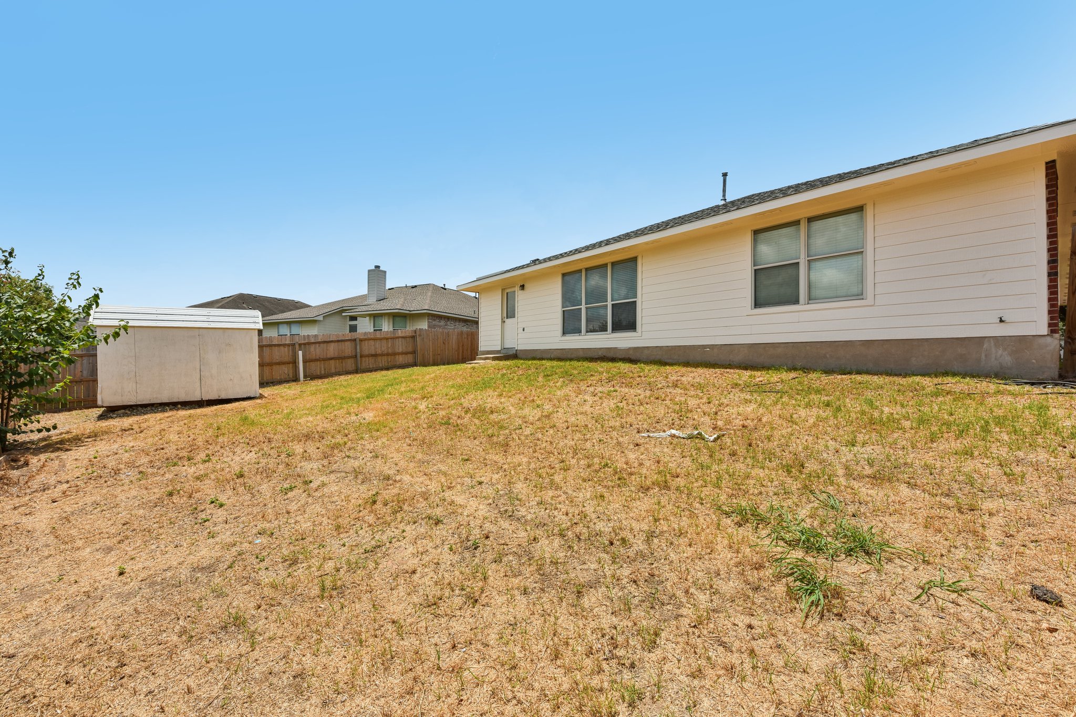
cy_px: 358
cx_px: 538
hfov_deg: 104.3
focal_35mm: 14
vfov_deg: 81.2
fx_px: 418
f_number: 8
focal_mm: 14
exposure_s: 1/640
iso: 100
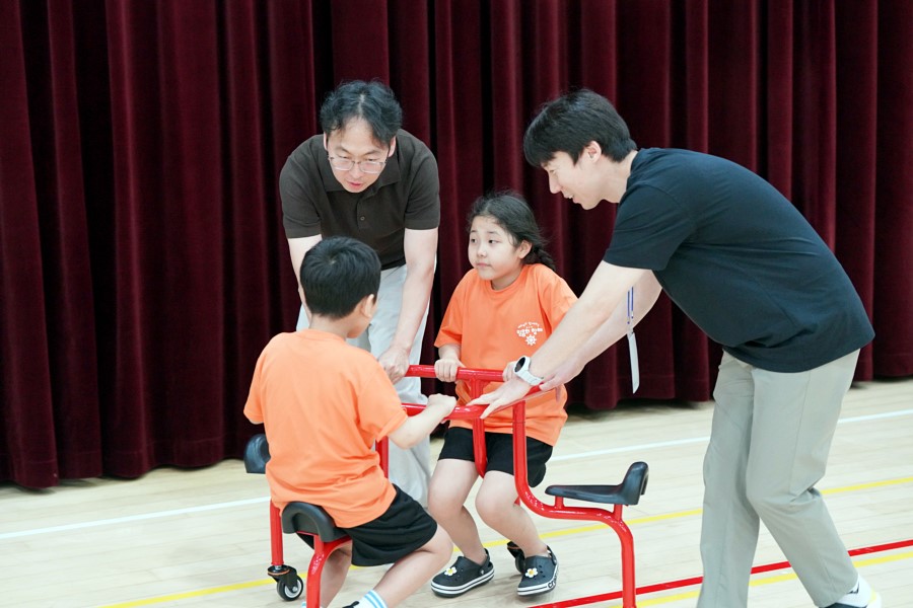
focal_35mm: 72
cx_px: 456
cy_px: 304
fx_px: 1826
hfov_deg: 28.1
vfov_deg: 18.9
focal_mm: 72
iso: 4000
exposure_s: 1/160
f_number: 4
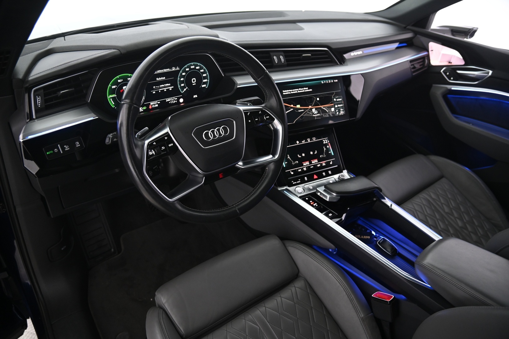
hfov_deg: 73.8
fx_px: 339
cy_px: 170
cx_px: 254
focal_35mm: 24
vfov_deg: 53.1
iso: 2000
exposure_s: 1/15
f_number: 4
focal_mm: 24
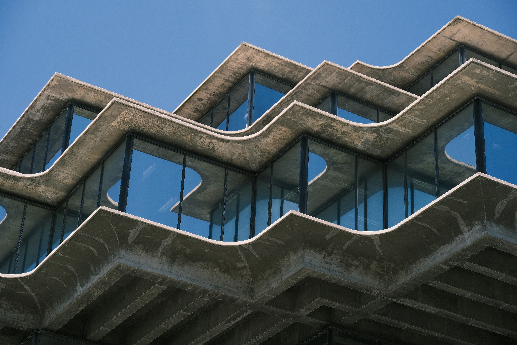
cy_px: 172
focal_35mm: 84
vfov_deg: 16.3
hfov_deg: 24.2
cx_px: 258
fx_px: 1206
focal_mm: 56
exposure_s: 1/1900
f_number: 5.6
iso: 640
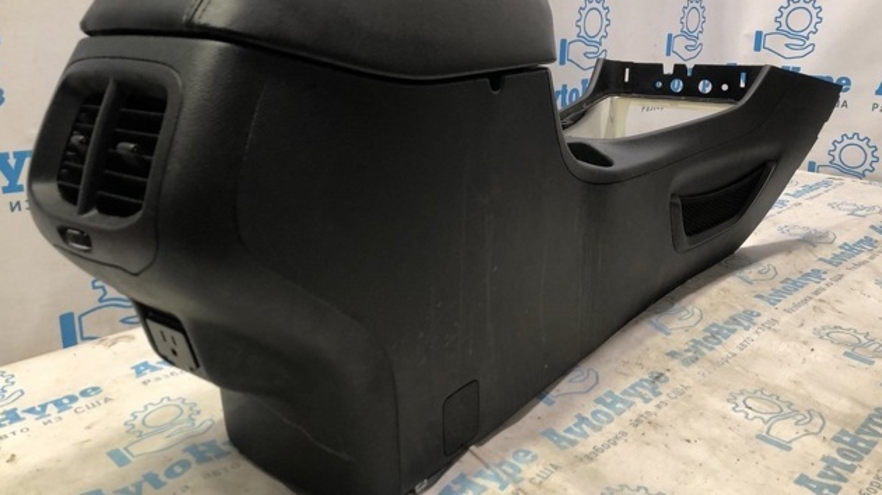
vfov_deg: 37.6
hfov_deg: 62.6
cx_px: 435
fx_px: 725
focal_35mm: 31
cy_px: 204
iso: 40
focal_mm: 4
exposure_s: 1/25
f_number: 1.8
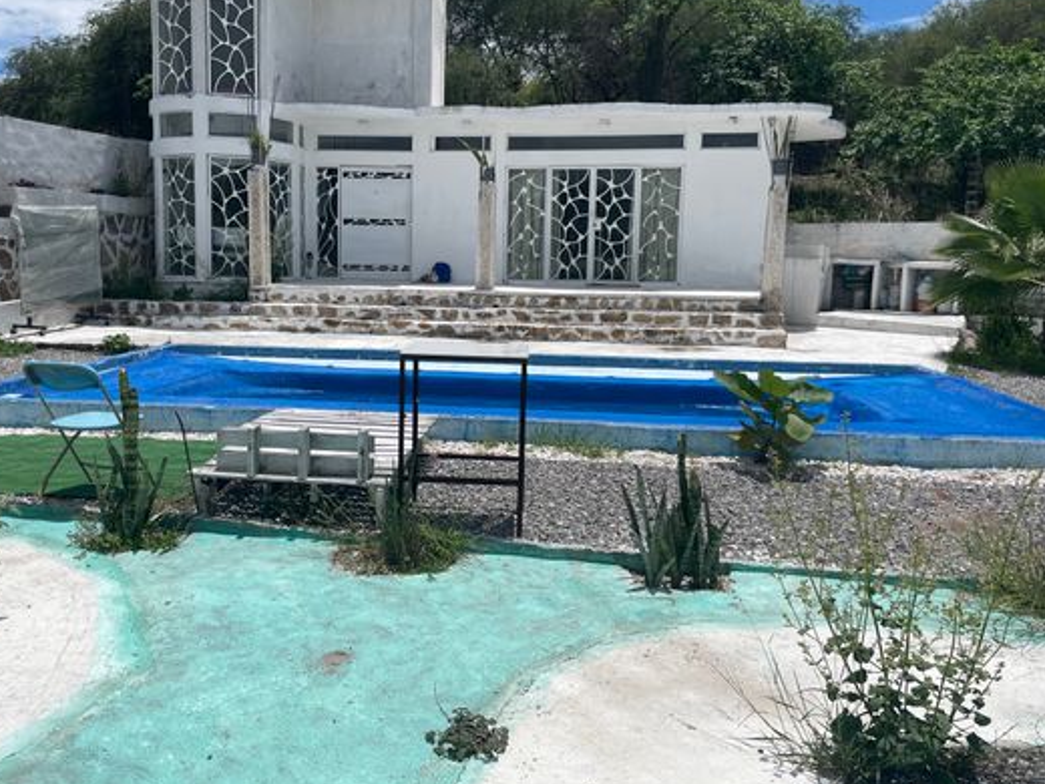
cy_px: 362
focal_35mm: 30
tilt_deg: -7.2
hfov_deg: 59.7
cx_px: 444
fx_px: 906
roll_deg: -0.5
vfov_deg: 46.8
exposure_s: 1/9091
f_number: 1.6
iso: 32
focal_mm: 4.2
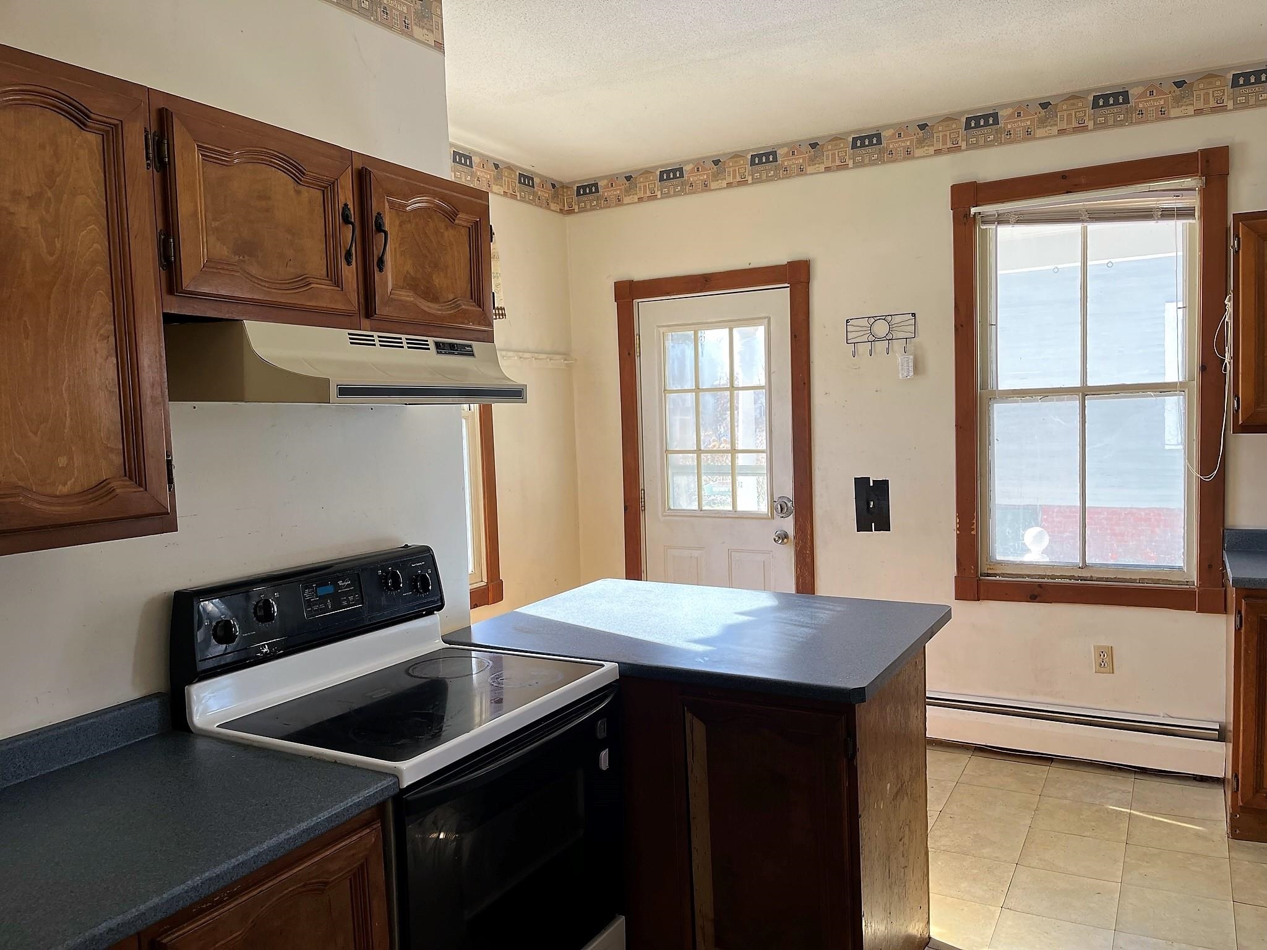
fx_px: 952
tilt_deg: -4.1
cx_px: 634
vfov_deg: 53.1
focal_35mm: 26
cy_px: 475
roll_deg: +1.9
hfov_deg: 67.3
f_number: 1.6
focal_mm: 5.1
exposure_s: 1/122
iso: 50
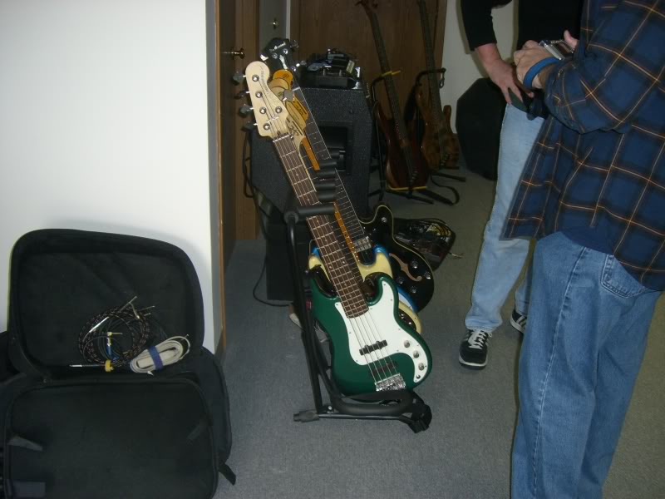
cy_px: 250
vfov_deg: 37.7
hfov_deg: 49.0
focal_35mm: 38
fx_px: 730
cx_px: 332
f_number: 2.7
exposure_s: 1/60
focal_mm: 6.2
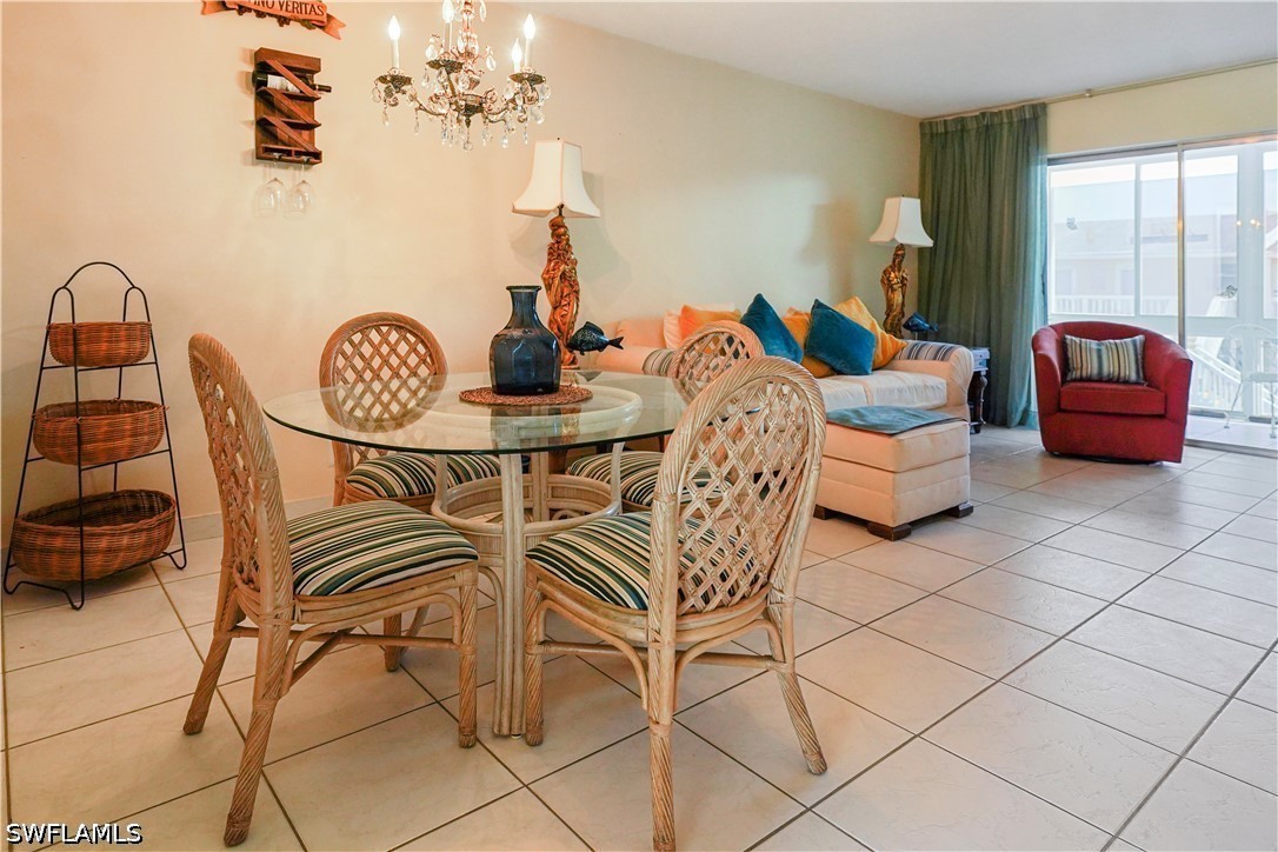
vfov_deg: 59.5
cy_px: 426
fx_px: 745
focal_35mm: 21
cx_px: 639
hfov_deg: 81.2
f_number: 4
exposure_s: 1/250
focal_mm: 21
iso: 1250
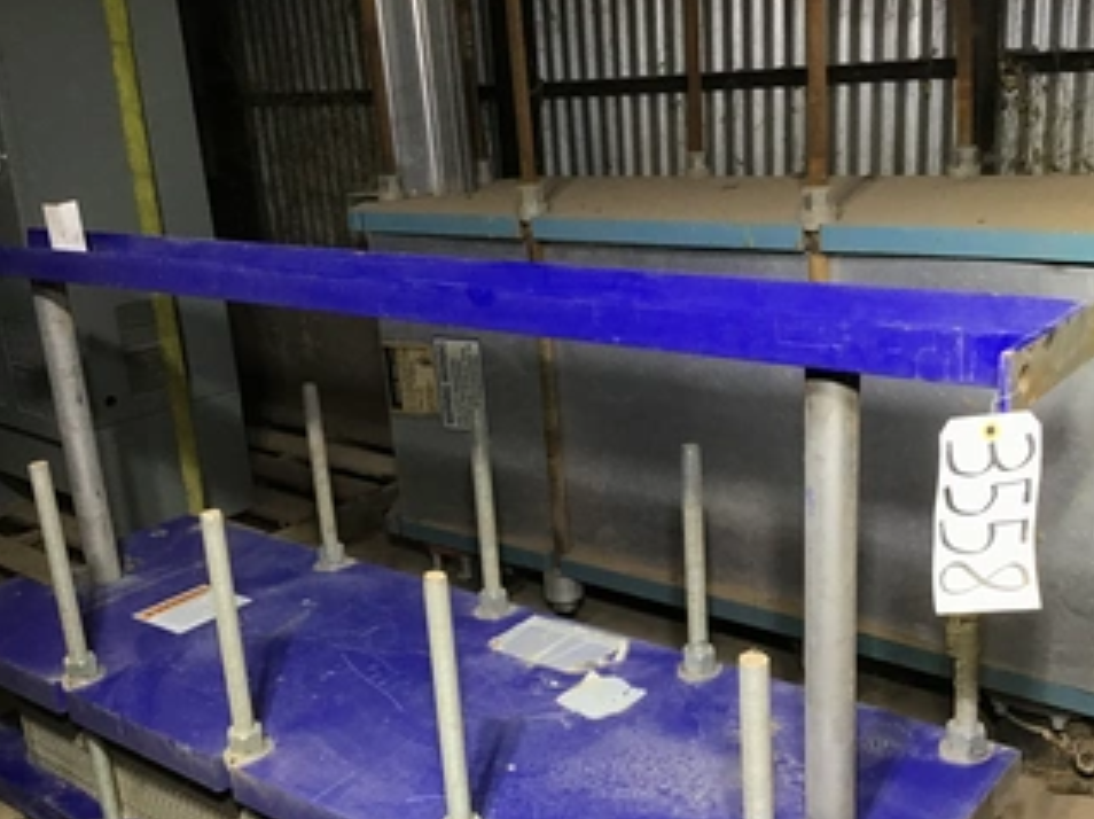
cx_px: 575
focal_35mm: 39
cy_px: 468
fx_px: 1232
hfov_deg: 47.9
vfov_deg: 36.7
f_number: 2.4
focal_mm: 3.3
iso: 32
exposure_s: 1/30
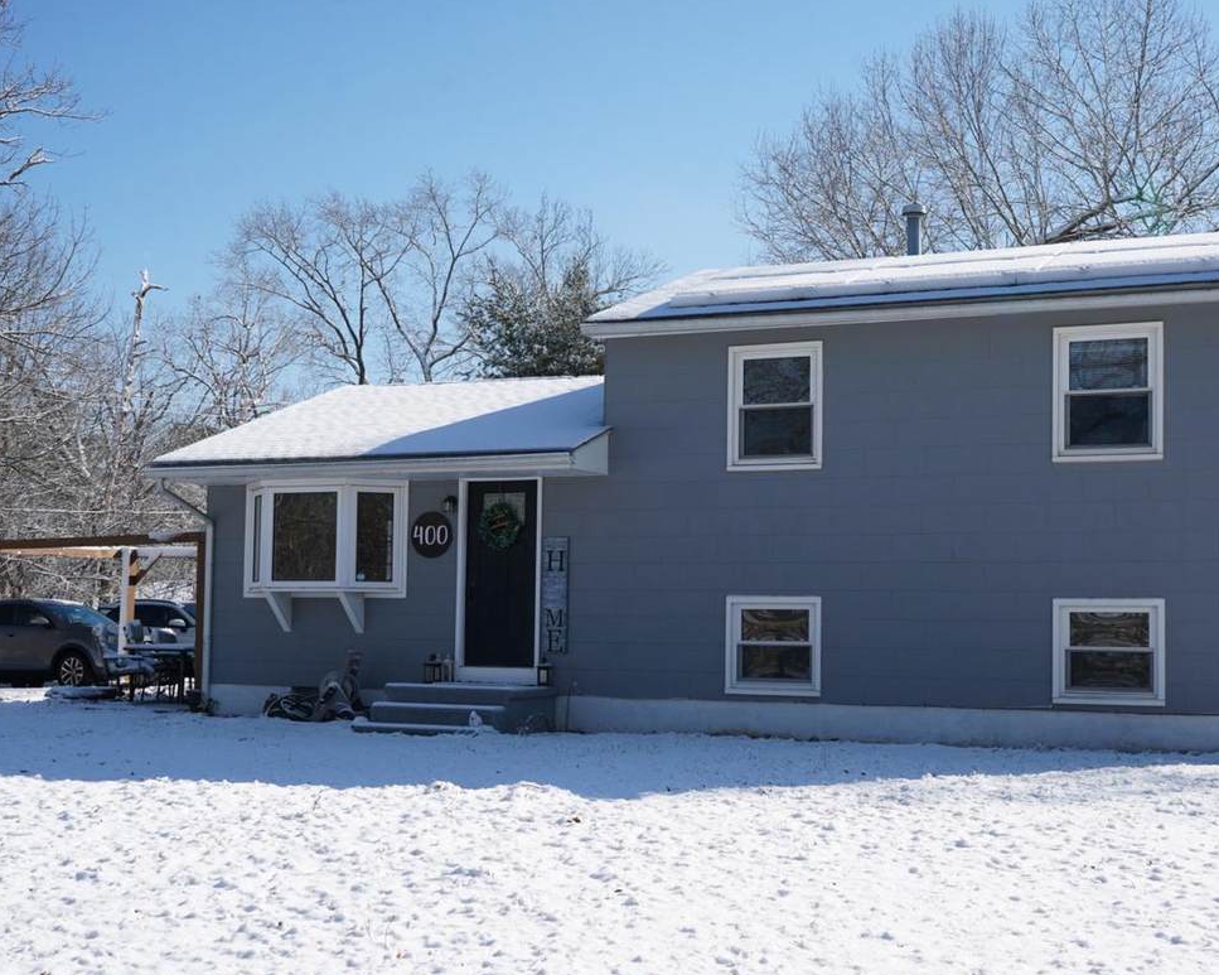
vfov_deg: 32.7
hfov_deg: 40.3
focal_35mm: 46
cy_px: 520
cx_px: 618
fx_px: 1659
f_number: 8
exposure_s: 1/320
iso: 100
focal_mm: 37
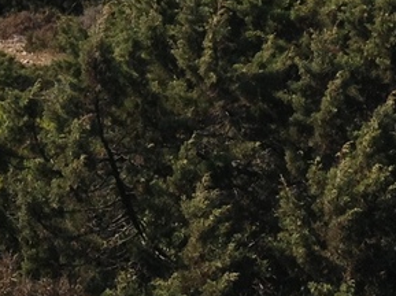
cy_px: -418
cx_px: -37
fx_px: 2217
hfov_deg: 10.1
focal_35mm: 194
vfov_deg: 7.2
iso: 50
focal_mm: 4.28
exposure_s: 1/1783
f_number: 2.4
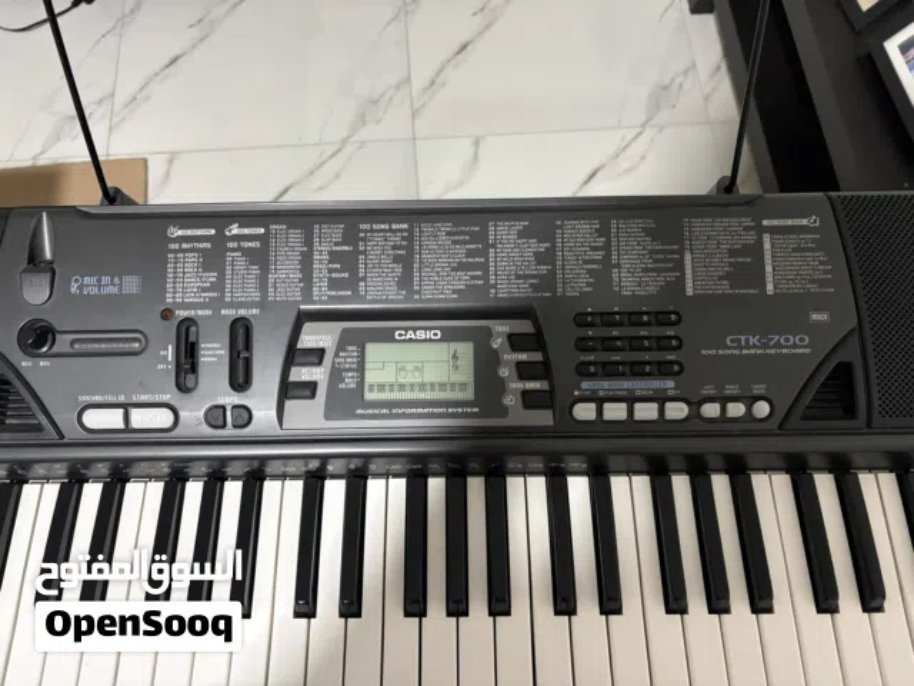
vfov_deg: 53.1
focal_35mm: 26
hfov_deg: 67.3
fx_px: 687
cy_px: 343
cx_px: 457
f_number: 1.6
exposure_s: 1/33
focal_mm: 5.96
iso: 400
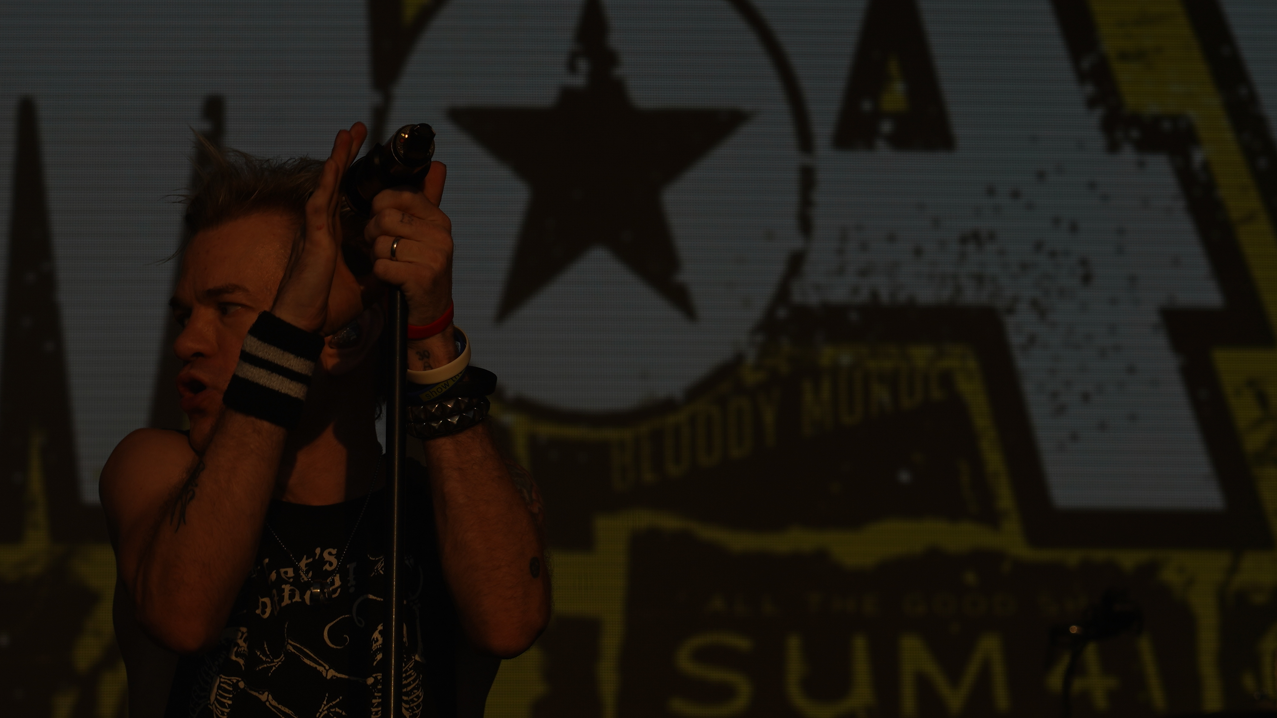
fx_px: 5519
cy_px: 404
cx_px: 350
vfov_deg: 7.4
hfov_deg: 13.2
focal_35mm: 163
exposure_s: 1/1250
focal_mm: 105
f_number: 8
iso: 100
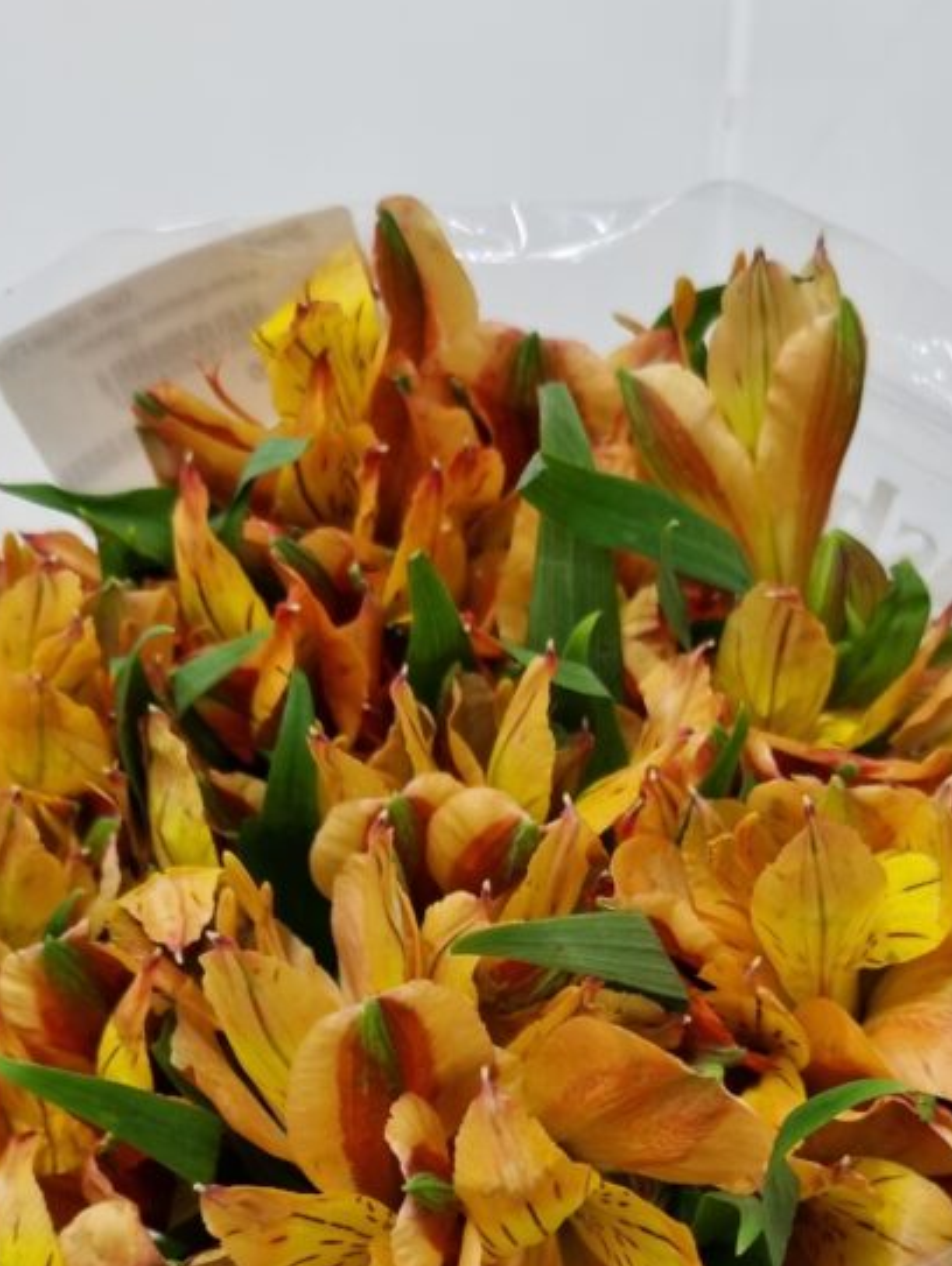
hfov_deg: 29.7
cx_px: 530
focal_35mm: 49
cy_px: 975
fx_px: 1795
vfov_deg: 37.8
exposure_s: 1/60
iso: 200
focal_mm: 5.4
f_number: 1.8
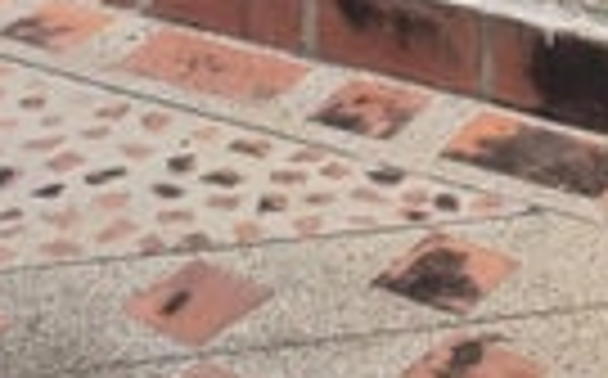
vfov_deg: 8.0
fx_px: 2416
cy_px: -657
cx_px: 594
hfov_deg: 14.1
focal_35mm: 146
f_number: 1.8
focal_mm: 4.75
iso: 100
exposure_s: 1/193
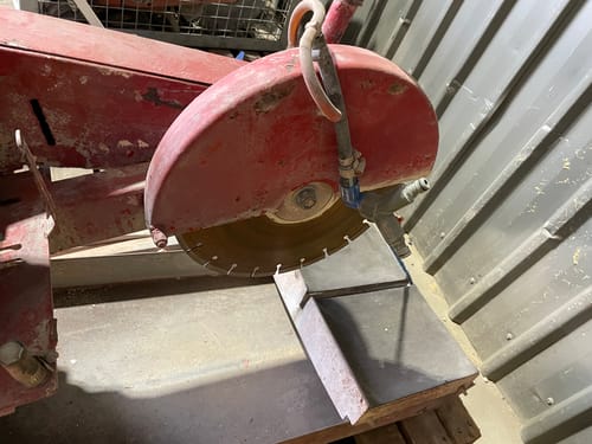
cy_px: 222
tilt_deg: -42.0
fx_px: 445
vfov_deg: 53.1
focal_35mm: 26
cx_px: 296
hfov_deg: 67.3
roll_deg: -25.5
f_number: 1.6
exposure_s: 1/50
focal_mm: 4.2
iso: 400
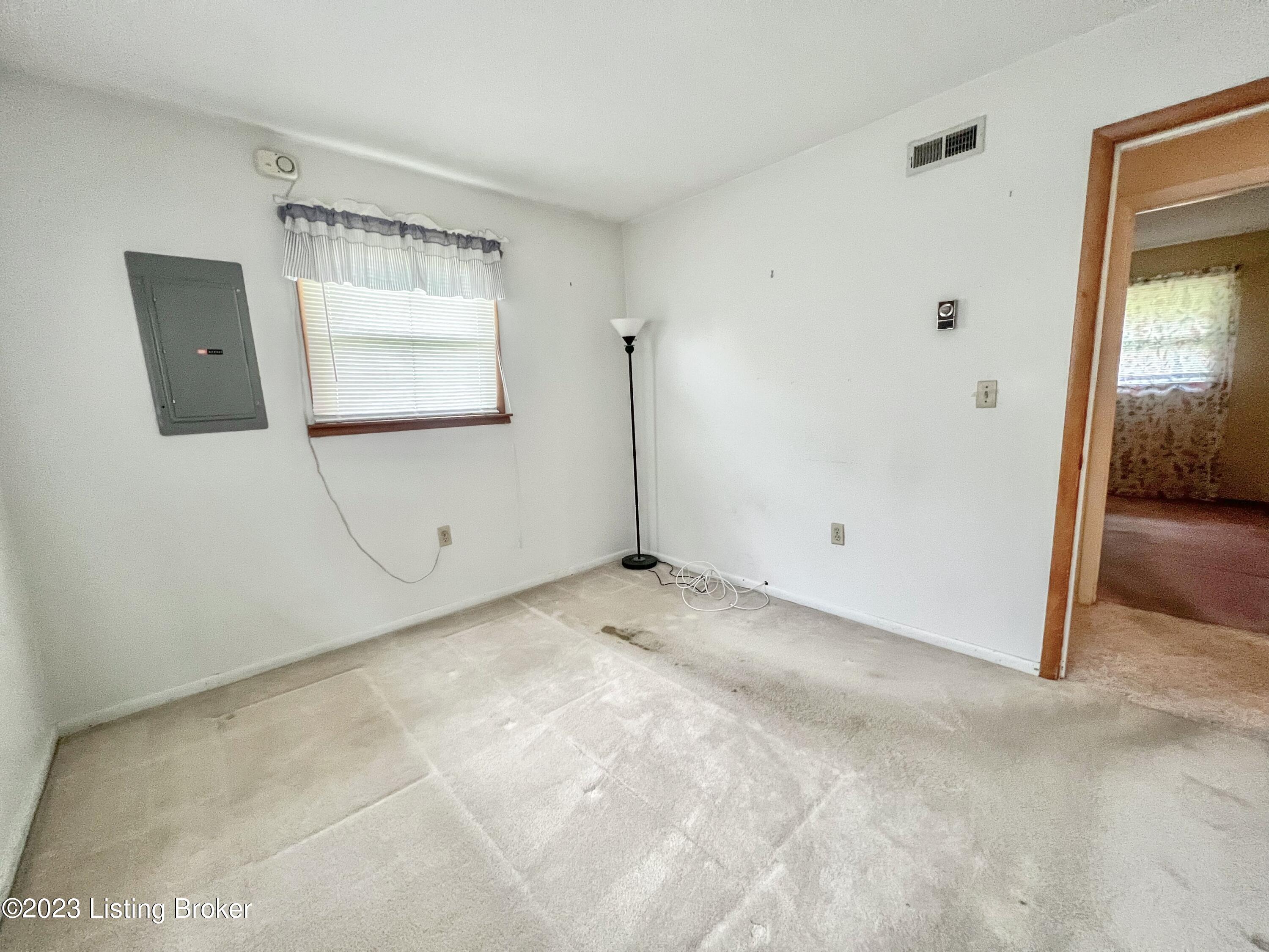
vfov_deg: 89.9
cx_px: 634
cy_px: 476
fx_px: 477
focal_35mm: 13
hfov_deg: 106.2
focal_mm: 1.57
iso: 320
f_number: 1.8
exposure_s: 1/60
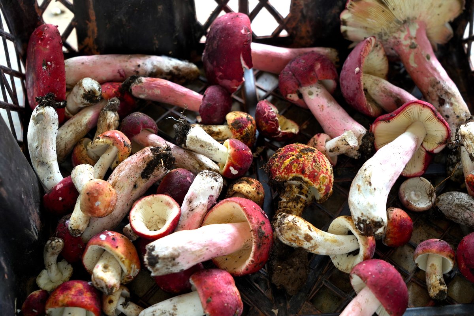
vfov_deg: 19.5
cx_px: 237
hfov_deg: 28.8
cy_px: 158
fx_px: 922
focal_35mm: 70
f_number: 7.1
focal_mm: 70
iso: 400
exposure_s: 1/25
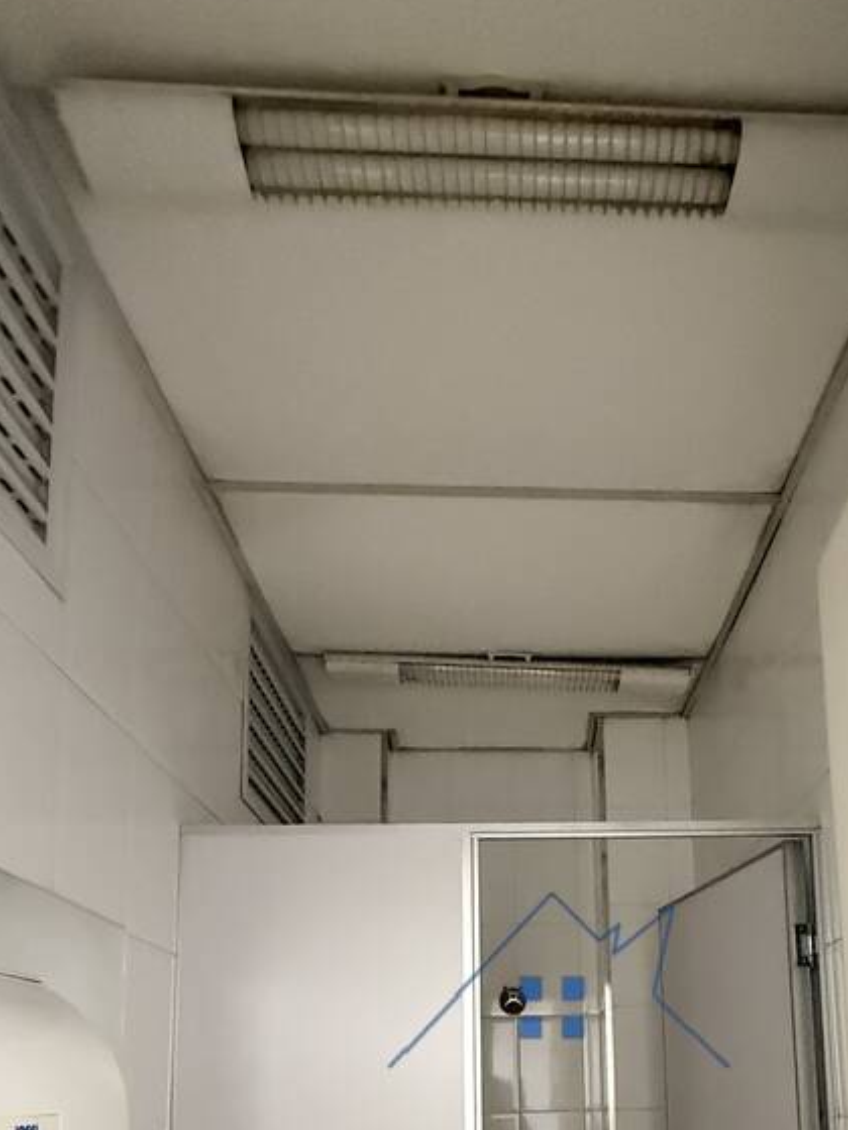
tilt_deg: +6.8
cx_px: 549
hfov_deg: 50.6
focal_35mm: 27
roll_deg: +2.2
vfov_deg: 57.2
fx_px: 882
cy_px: 995
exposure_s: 1/60
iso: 1000
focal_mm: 2.22
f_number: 2.2
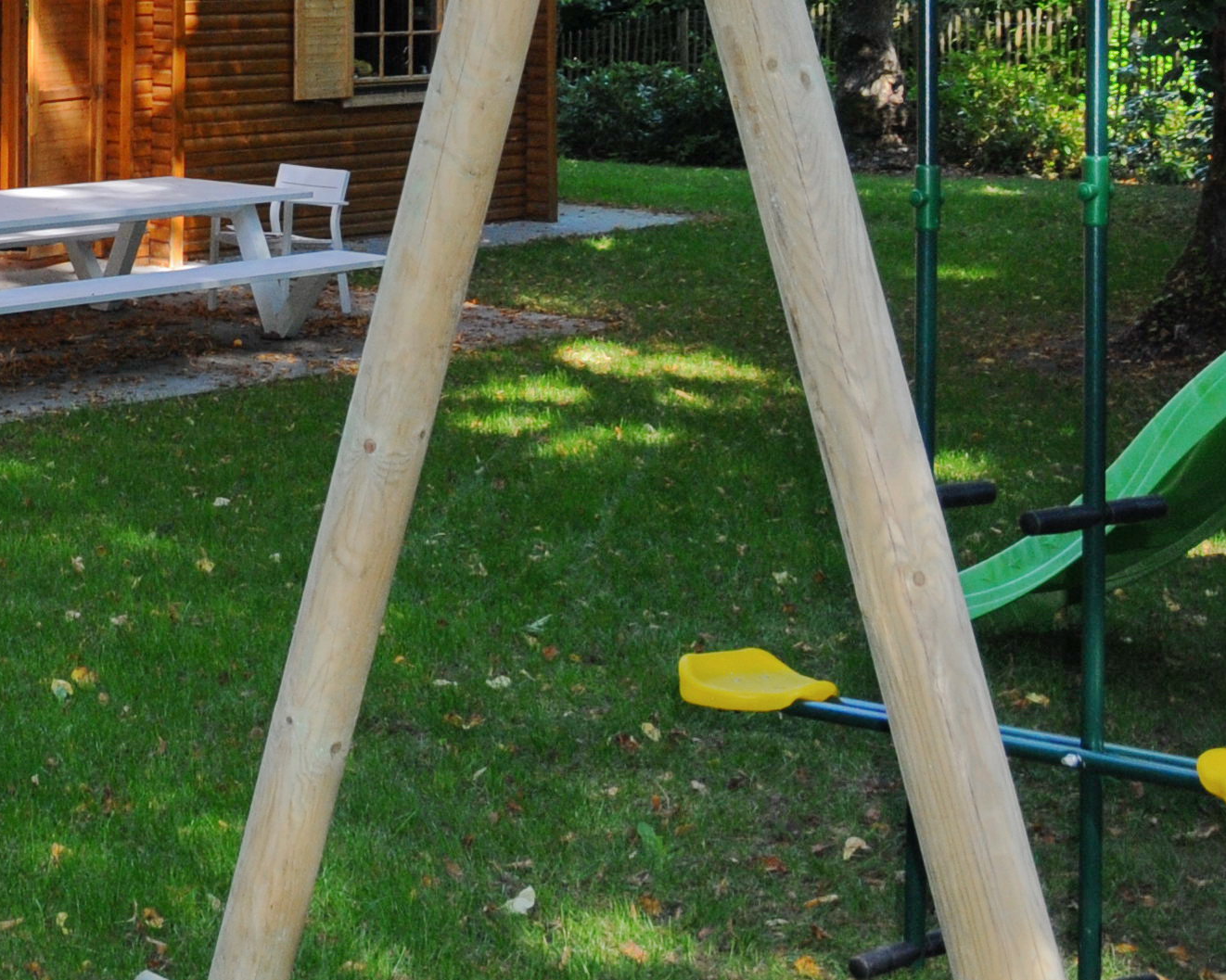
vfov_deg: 20.0
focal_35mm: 73
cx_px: -434
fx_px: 2648
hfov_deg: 22.8
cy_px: -119
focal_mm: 16
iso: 500
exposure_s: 1/250
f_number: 4.5
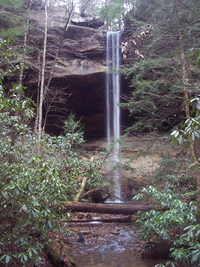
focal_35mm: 39
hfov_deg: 36.8
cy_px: 134
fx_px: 300
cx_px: 100
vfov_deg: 47.9
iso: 200
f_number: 3.4
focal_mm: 8
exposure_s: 1/6
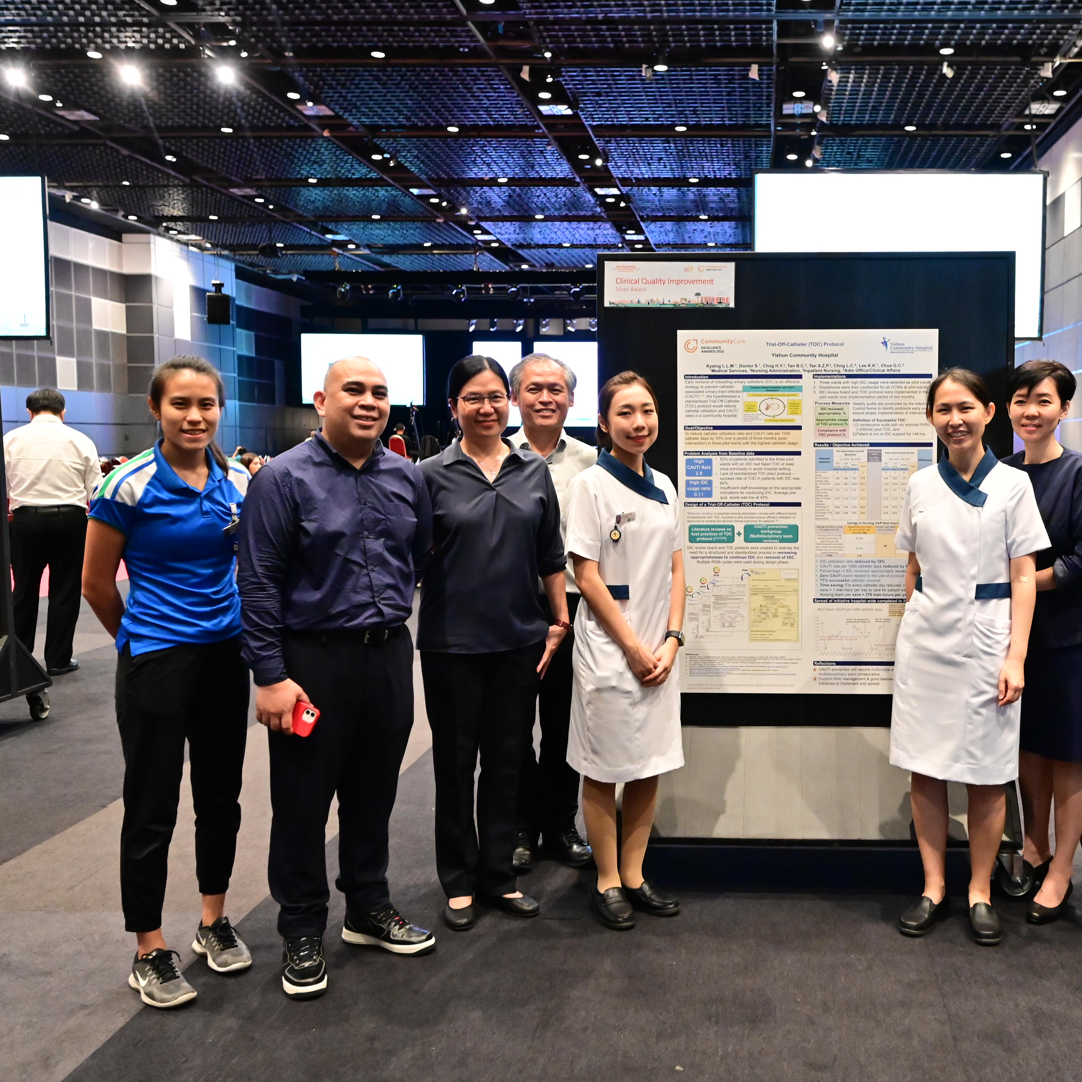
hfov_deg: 50.6
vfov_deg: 51.6
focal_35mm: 32
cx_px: 731
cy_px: 541
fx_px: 1119
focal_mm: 24.5
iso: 6400
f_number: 4
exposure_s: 1/80
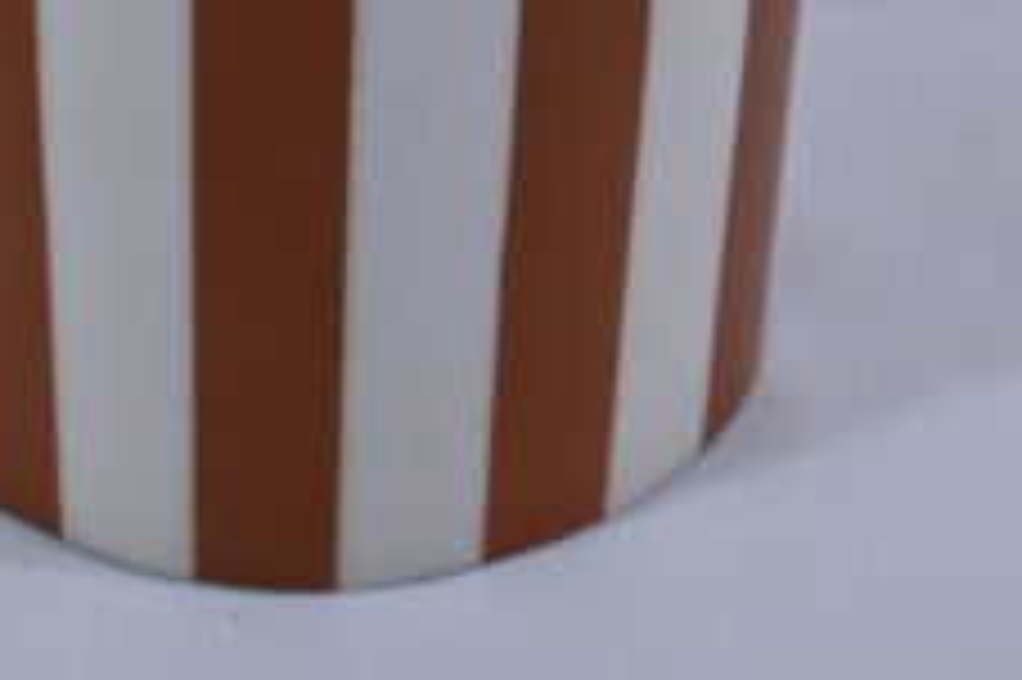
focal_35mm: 119
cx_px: 293
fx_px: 3376
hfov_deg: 17.1
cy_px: -182
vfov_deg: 11.2
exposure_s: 1/125
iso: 640
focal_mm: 45
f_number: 9
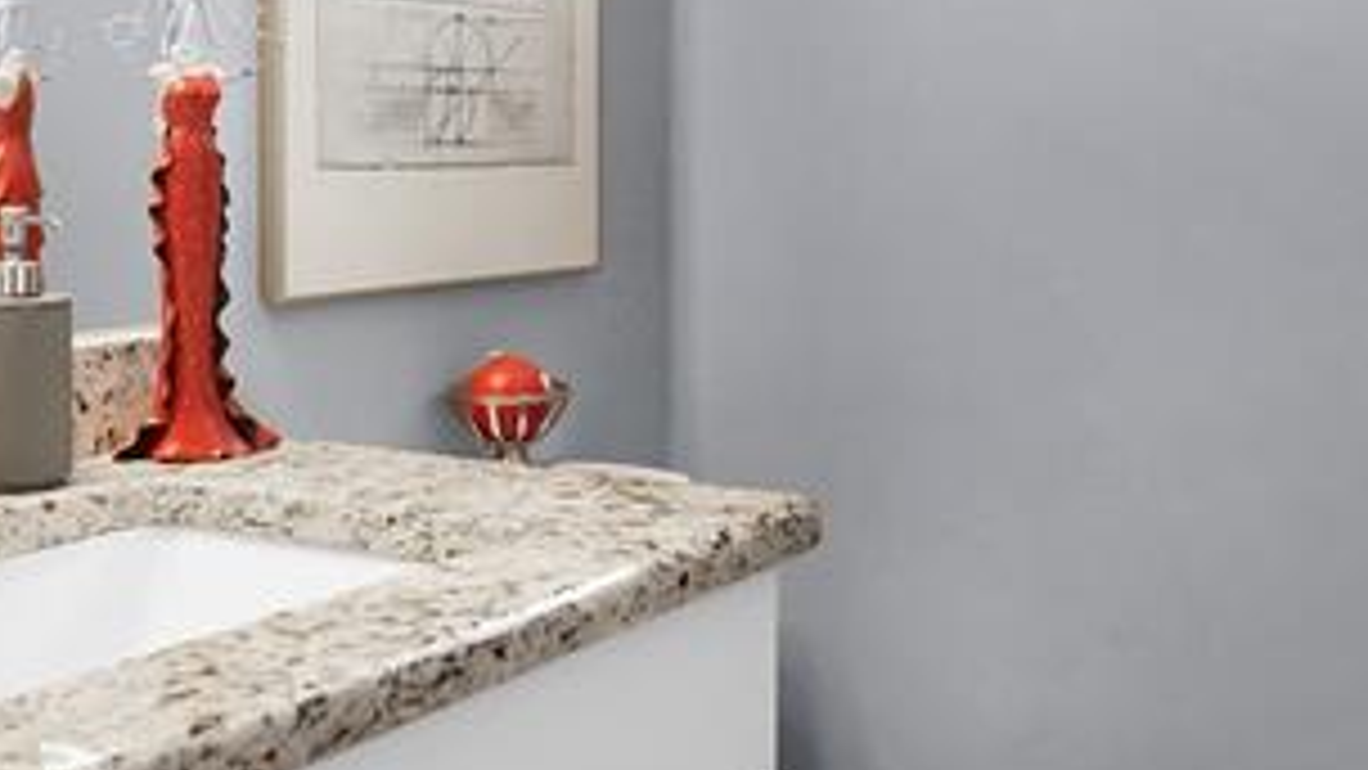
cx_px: 758
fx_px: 1632
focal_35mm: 45
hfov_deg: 45.4
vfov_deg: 26.3
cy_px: 225
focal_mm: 17
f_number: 8
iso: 3200
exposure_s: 1/100
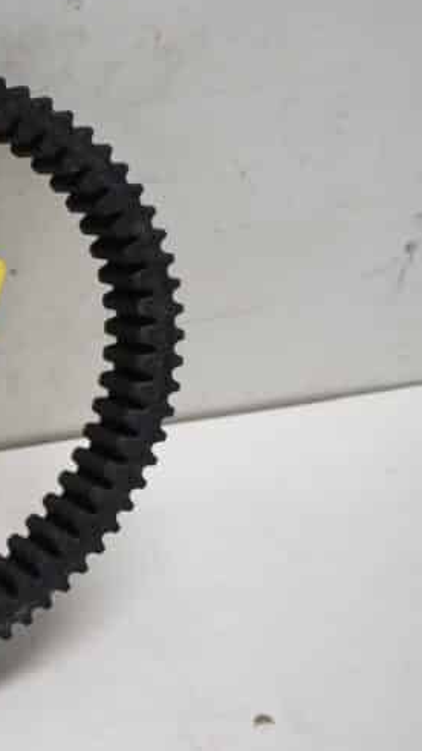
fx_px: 1174
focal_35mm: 59
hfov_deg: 17.1
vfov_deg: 35.4
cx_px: -312
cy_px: 327
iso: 160
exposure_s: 1/60
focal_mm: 18
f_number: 4
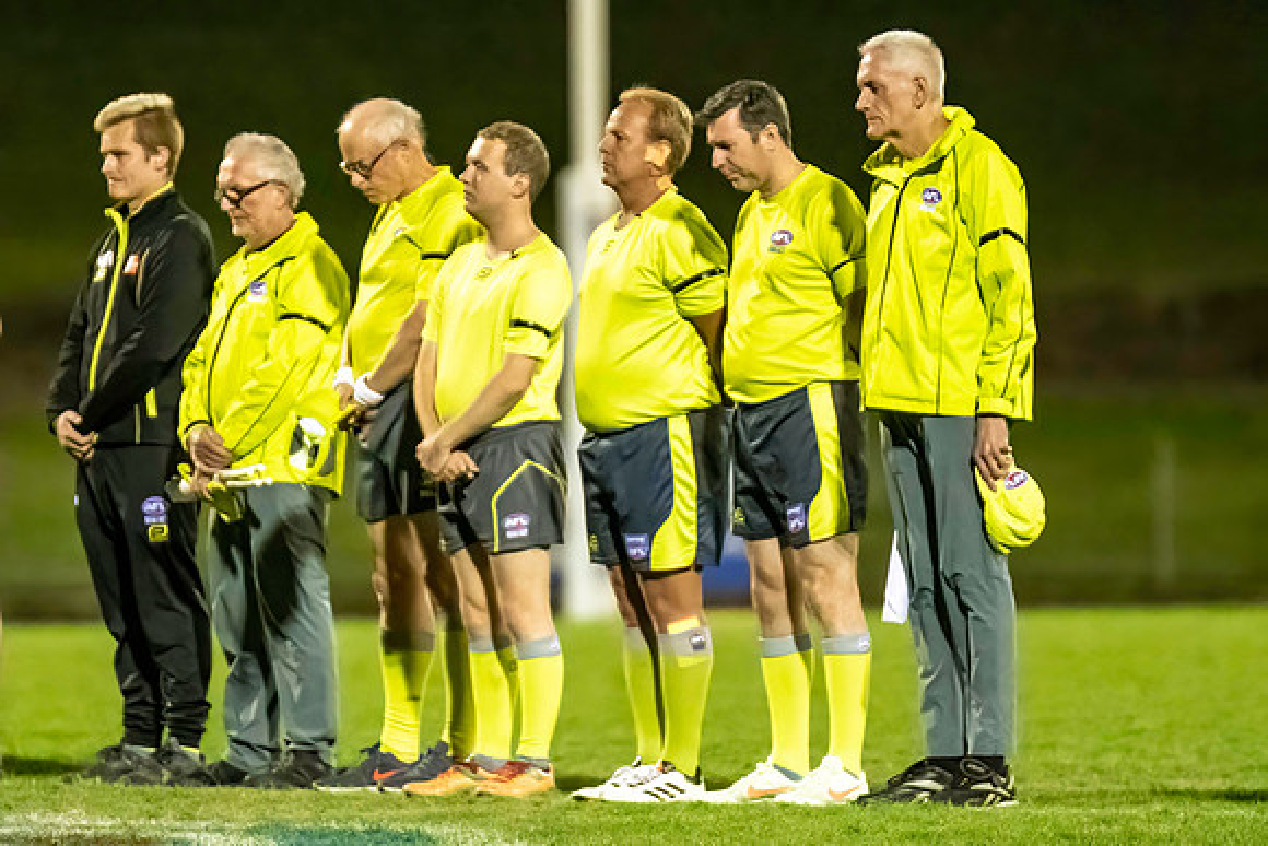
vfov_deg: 2.1
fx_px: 22657
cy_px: 340
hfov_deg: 3.2
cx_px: 486
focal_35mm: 643
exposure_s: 1/1000
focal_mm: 300
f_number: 2.8
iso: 10000
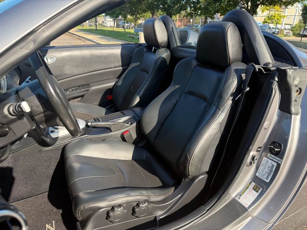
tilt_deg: -22.3
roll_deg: -1.6
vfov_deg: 56.8
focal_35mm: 24
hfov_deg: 71.6
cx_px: 154
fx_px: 213
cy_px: 115
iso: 100
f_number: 1.78
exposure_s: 1/1230
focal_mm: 6.76
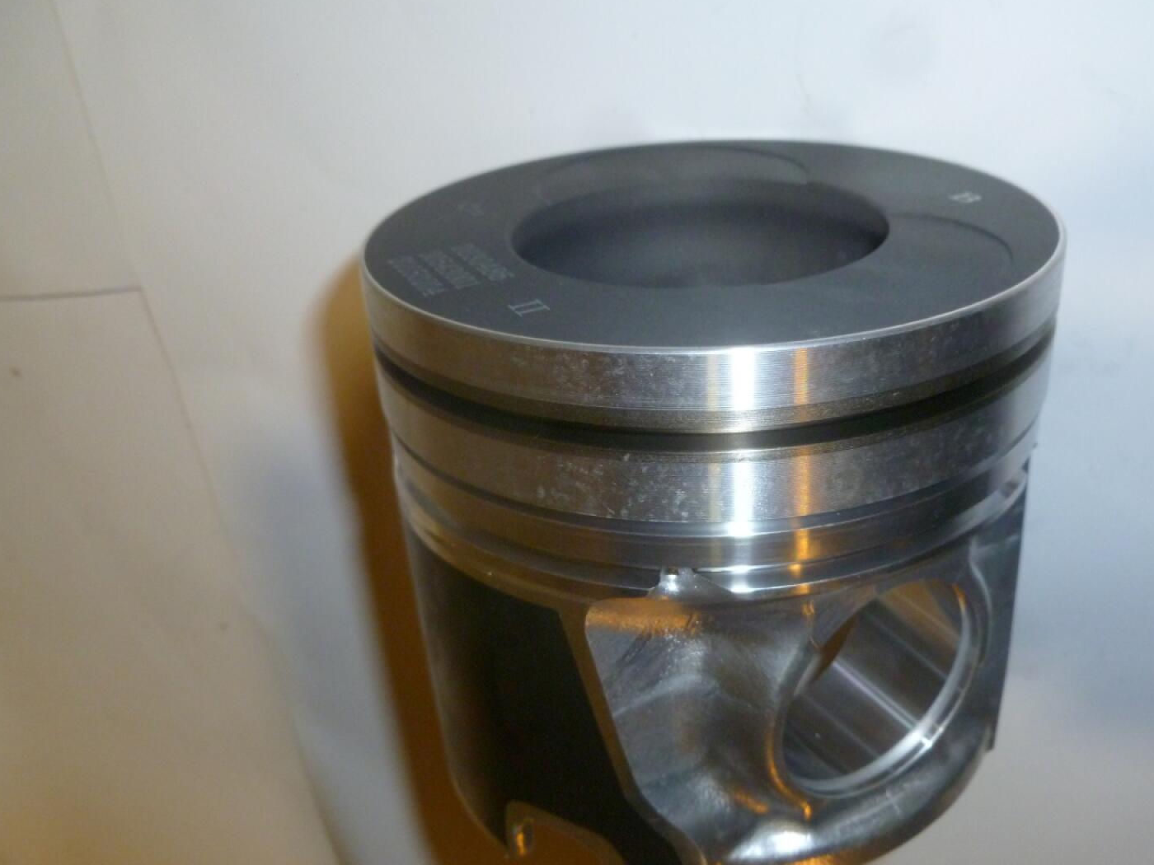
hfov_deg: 56.7
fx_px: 1067
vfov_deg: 44.1
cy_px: 476
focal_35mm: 32
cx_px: 642
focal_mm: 5
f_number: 3.3
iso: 320
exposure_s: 1/30
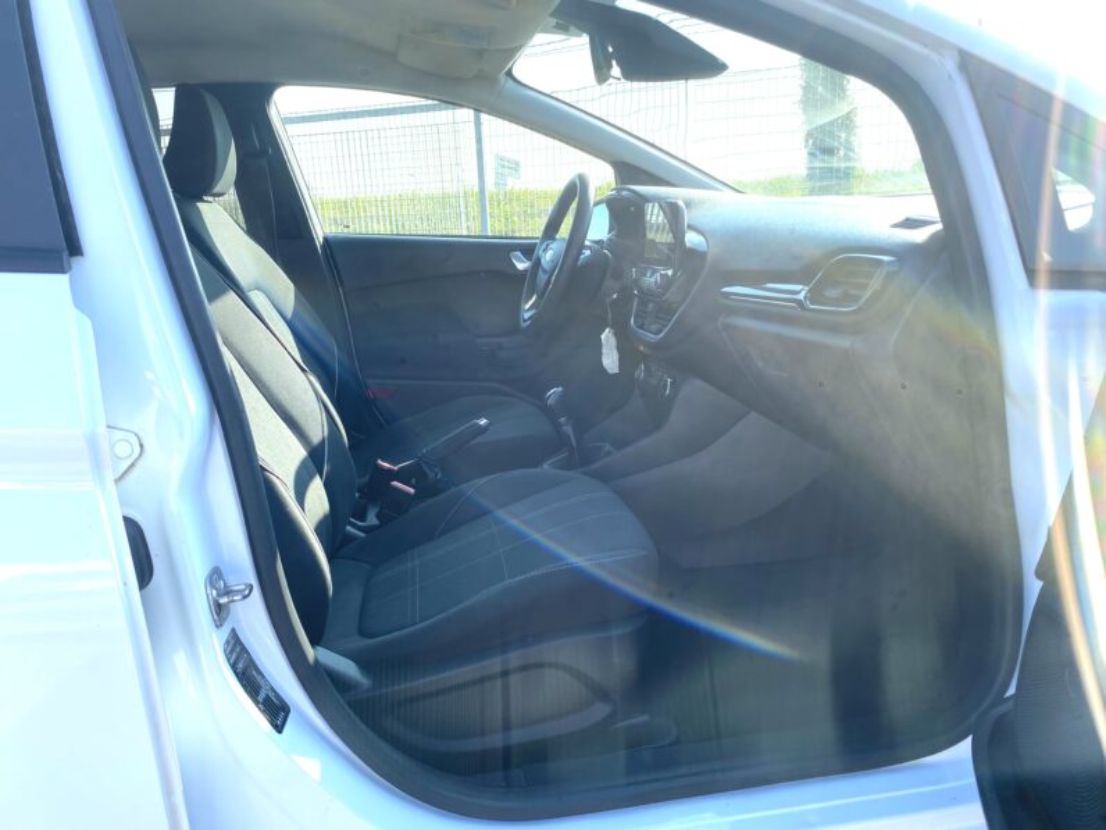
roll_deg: +3.0
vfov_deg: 53.1
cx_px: 553
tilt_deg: -13.5
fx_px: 831
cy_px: 415
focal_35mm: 26
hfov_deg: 67.3
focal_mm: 4.25
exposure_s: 1/772
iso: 32
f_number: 1.8
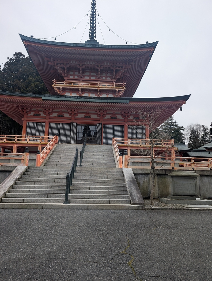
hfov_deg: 57.0
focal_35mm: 24
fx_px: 195
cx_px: 106
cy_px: 140
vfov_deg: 71.5
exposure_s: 1/533
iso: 21
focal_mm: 6.9
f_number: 1.68
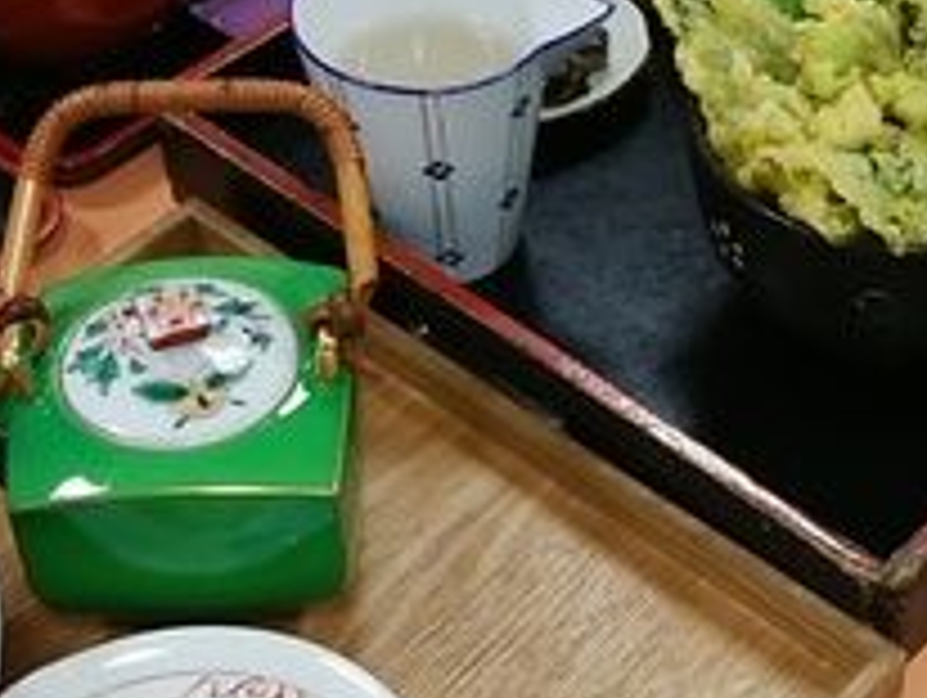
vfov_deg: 17.0
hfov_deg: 22.1
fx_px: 2333
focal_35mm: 87
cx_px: 763
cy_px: 272
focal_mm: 3
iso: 50
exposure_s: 1/60
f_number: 2
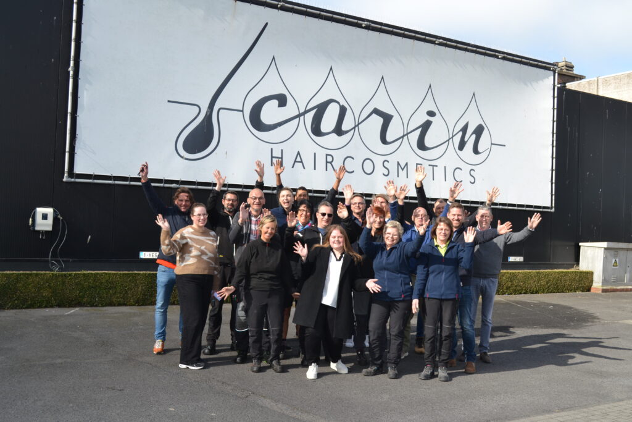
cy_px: 211
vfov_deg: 34.2
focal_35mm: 39
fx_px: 685
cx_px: 316
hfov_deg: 49.5
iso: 100
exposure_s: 1/200
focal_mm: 26
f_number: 5.6
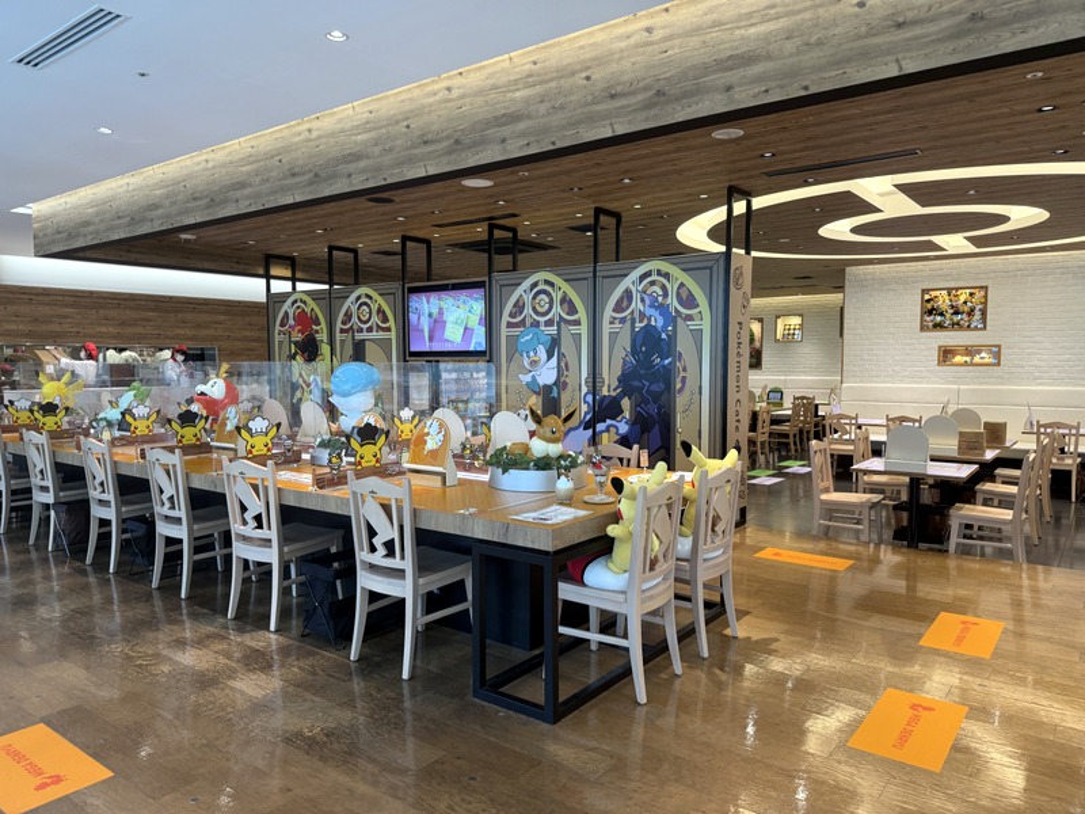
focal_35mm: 24
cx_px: 542
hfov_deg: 71.6
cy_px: 407
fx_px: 752
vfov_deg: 56.8
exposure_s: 1/121
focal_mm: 6.76
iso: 125
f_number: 1.78
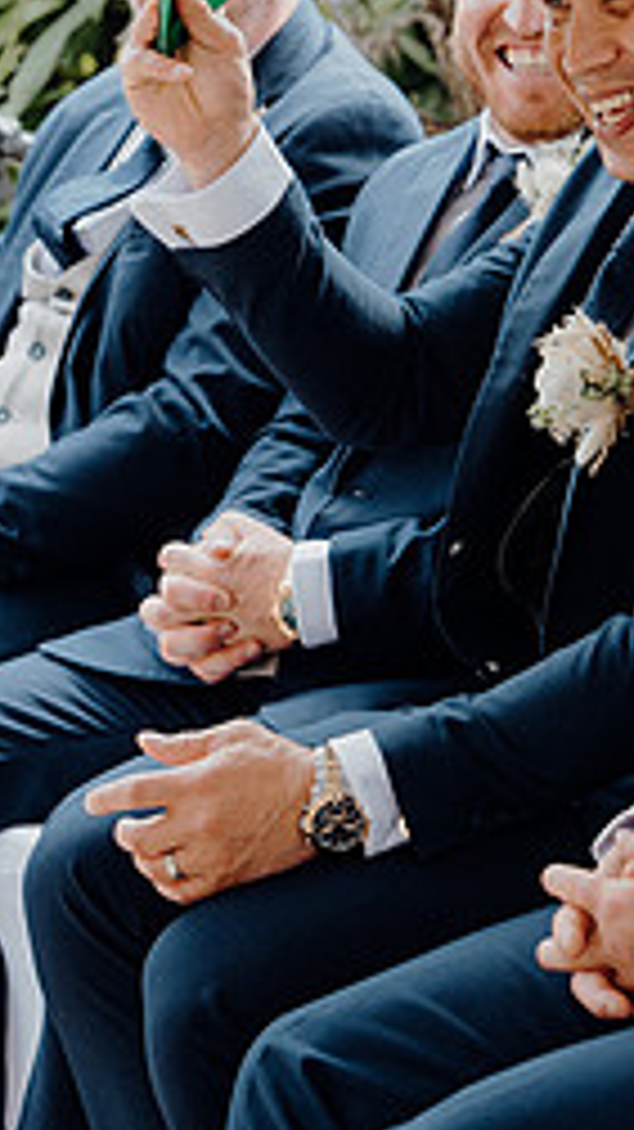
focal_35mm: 167
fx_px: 4996
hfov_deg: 7.3
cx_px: 499
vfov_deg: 12.8
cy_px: 268
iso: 200
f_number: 3.5
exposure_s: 1/200
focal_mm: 69
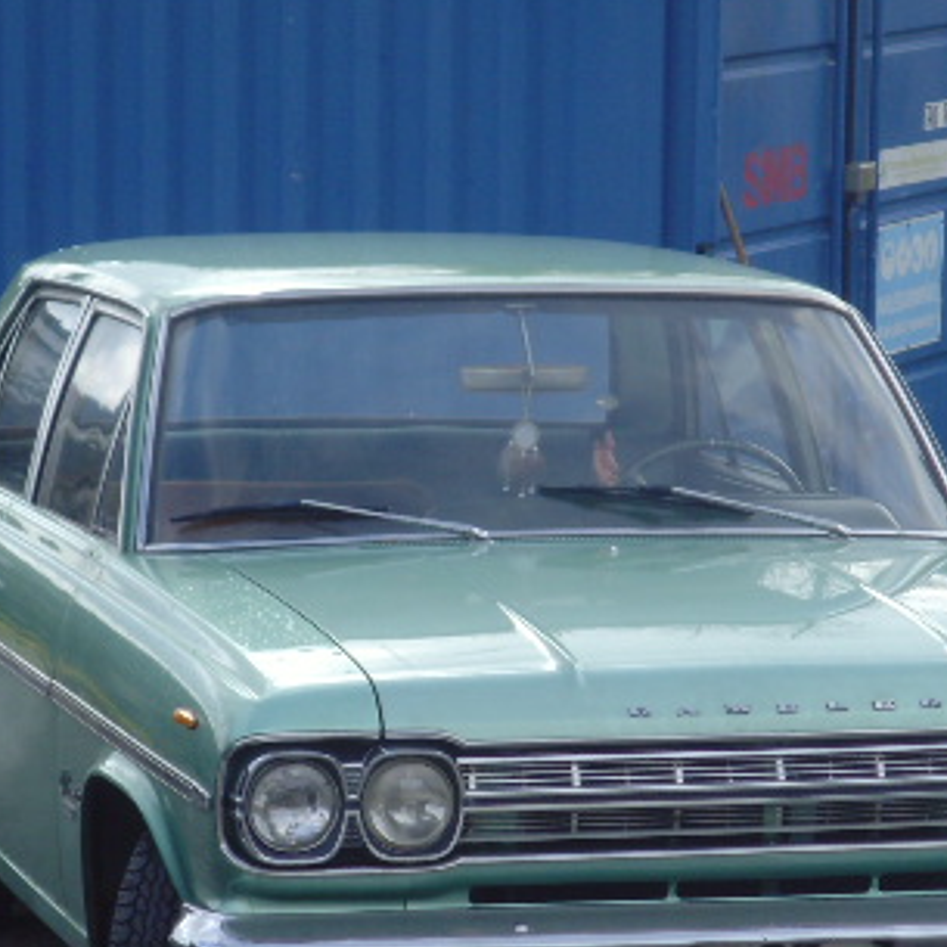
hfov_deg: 8.1
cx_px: 596
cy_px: 699
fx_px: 6716
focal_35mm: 217
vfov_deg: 8.1
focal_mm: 19.8
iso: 80
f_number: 4.5
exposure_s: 1/350
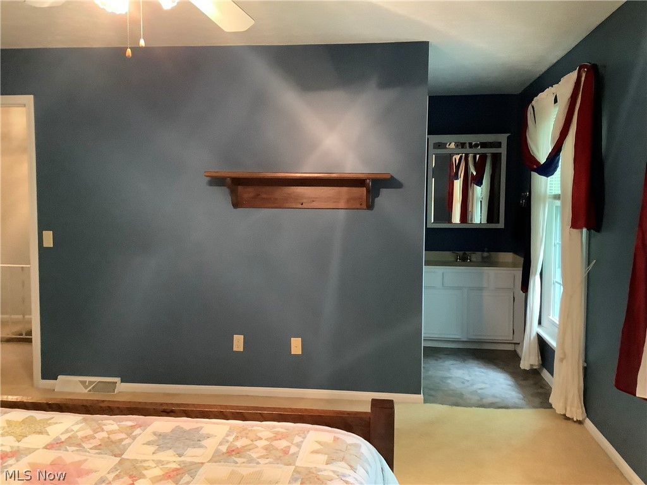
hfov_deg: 58.4
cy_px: 242
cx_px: 324
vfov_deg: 45.4
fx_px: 579
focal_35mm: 31
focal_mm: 3.3
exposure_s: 1/25
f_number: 2.4
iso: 640
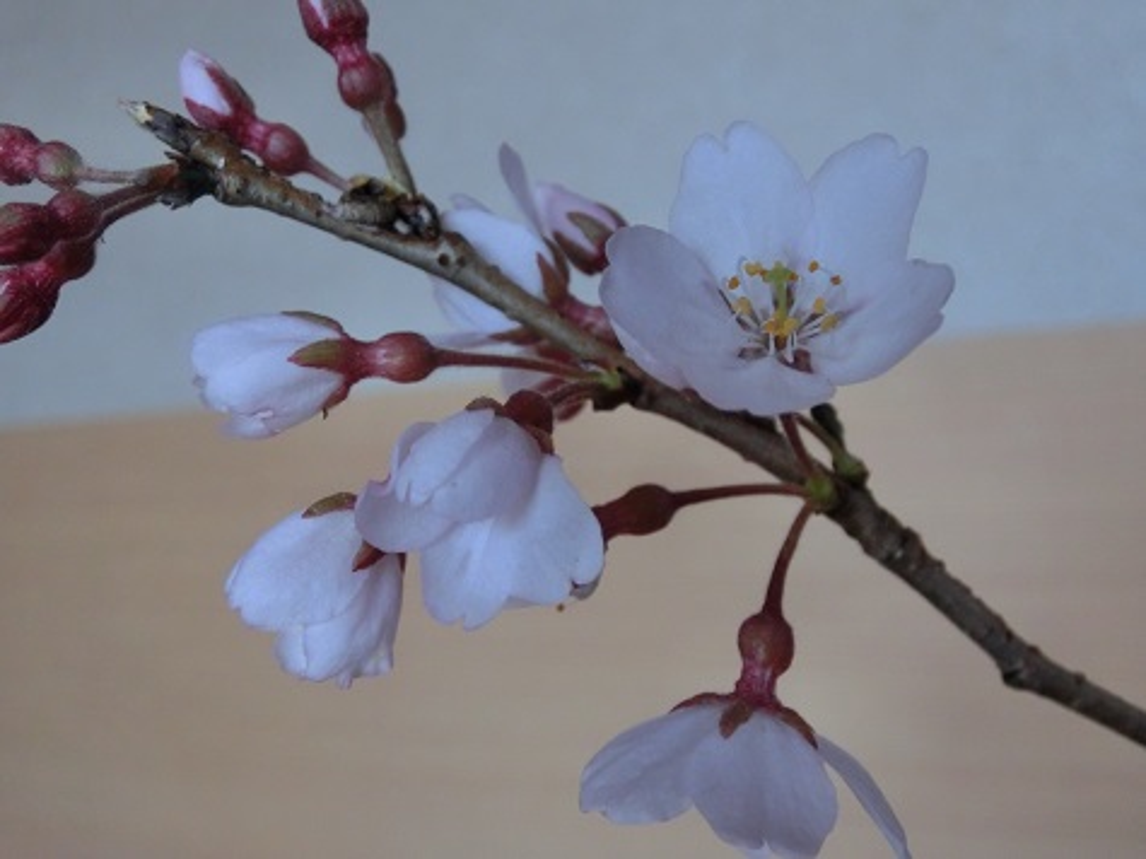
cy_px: 430
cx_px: 573
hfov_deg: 50.1
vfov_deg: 38.6
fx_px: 1225
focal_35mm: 37
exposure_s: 1/125
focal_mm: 6.5
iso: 500
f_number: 4.1
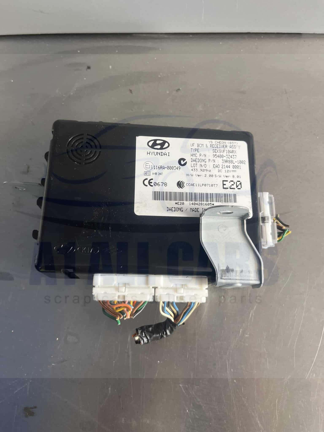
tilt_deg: -71.1
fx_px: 324
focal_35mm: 26
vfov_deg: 67.3
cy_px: 216
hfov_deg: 53.1
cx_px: 162
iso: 125
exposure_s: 1/121
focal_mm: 5.1
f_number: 1.6
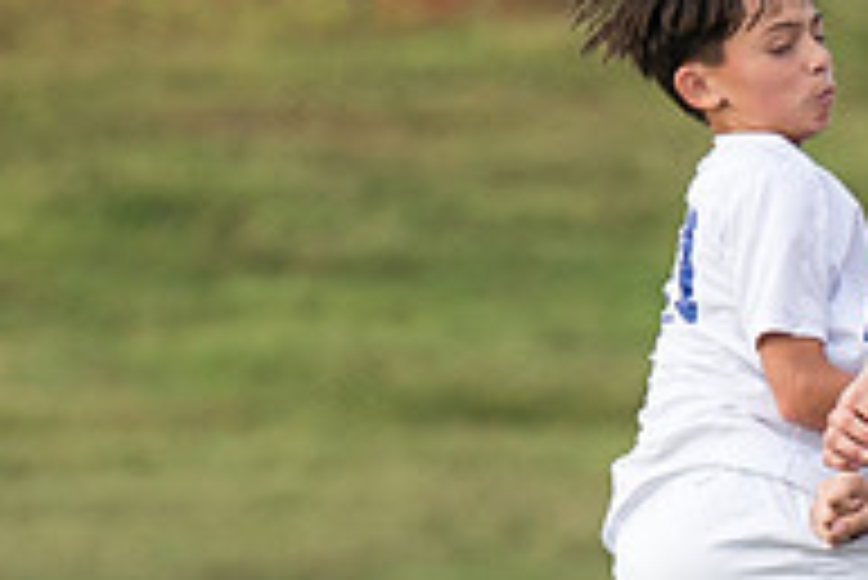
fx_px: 35010
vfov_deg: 0.9
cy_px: 415
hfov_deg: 1.4
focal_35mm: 1451
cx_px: 1211
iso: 250
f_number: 2.8
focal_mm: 200
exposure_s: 1/1250
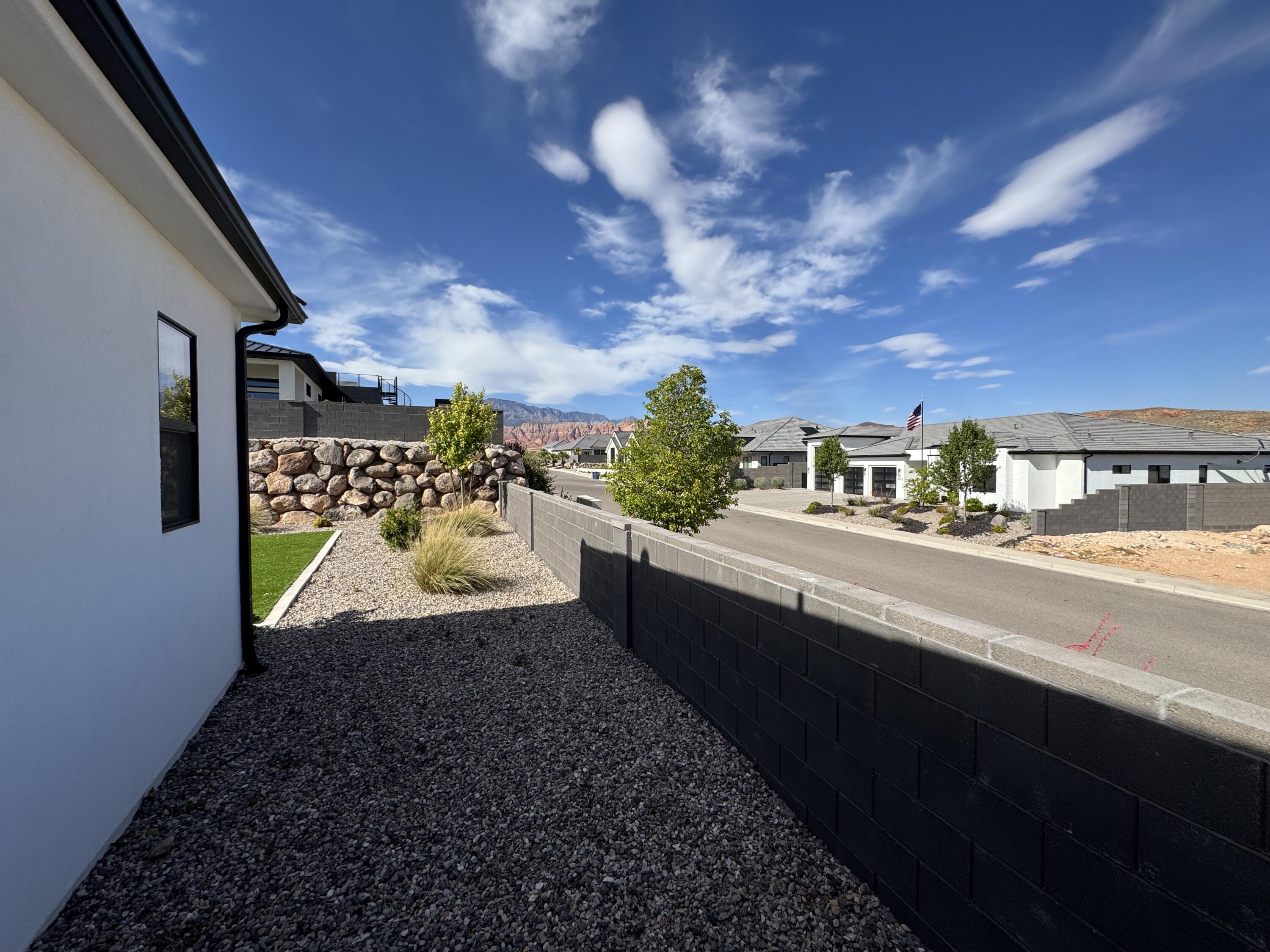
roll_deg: +1.0
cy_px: 476
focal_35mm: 14
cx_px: 635
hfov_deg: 102.1
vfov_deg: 85.7
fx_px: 514
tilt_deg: -0.5
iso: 50
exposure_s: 1/2415
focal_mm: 2.22
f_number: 2.2
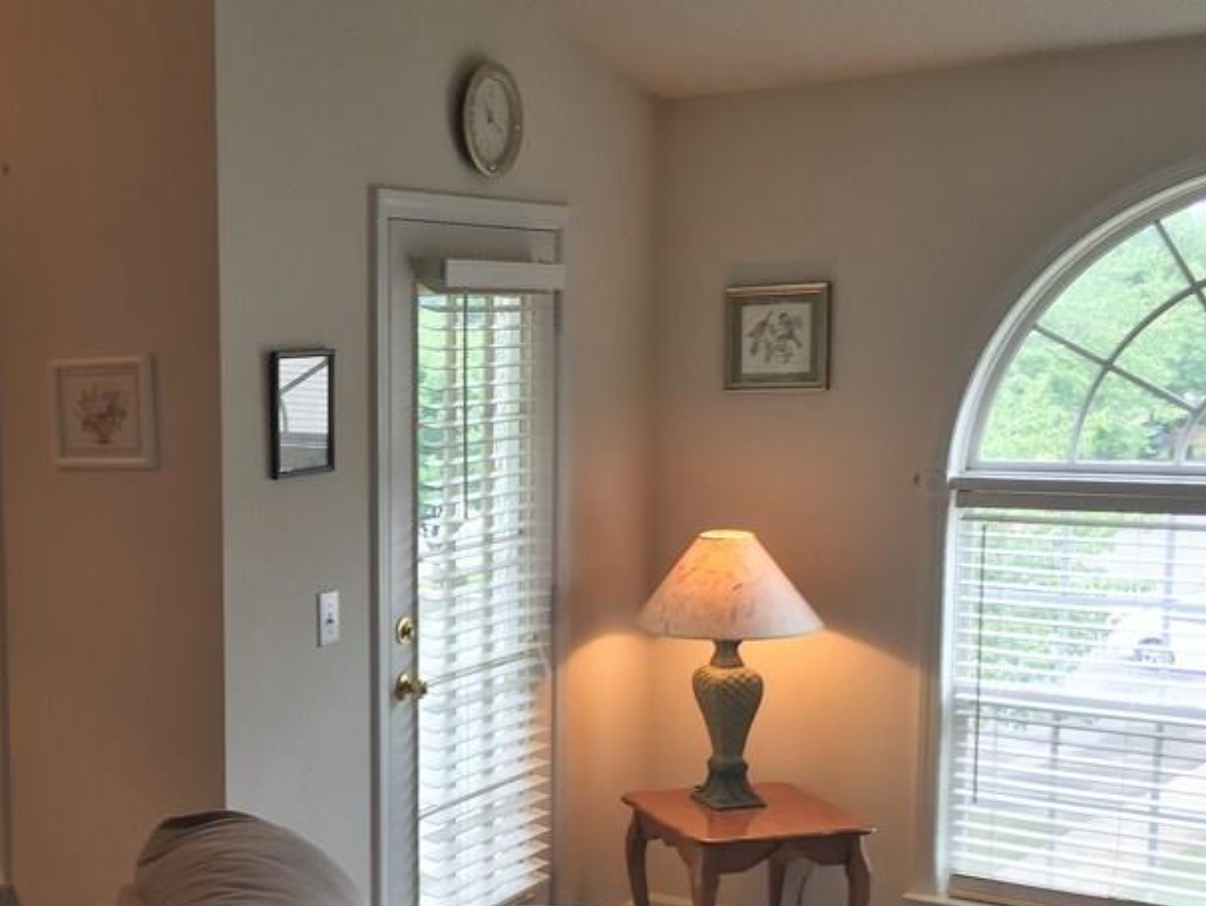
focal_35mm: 49
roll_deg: +0.4
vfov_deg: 29.5
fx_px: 1708
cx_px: 217
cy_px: 597
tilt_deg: -5.7
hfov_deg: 37.3
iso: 40
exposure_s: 1/60
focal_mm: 4.15
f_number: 2.2
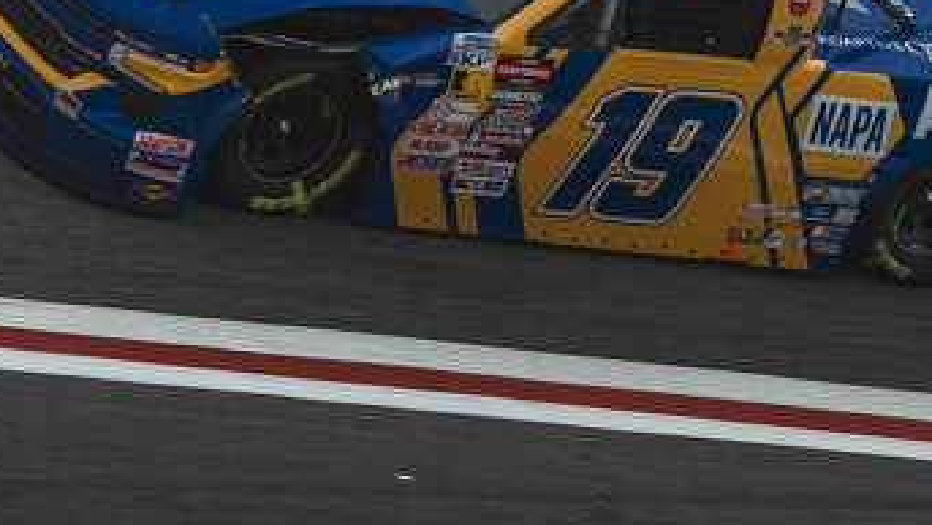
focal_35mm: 435
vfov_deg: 2.8
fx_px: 10751
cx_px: 644
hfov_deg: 5.0
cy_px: 71
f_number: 4.5
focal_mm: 180
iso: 100
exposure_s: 1/800
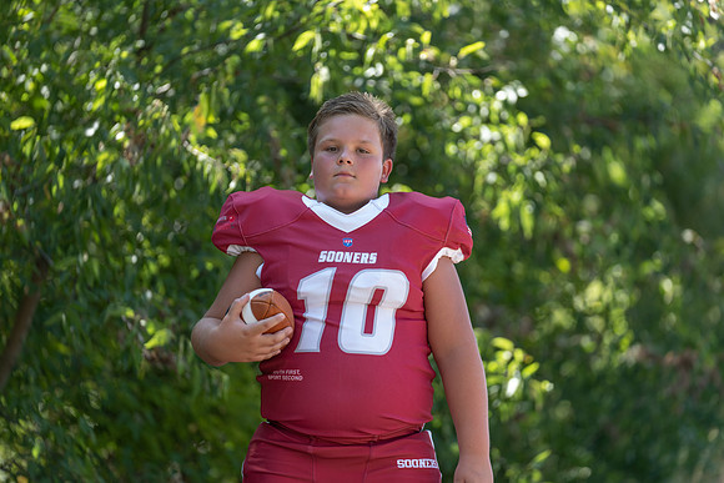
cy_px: 242
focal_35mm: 156
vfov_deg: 8.8
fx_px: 3138
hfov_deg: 13.2
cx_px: 362
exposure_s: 1/320
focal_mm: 156
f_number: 2.8
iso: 80
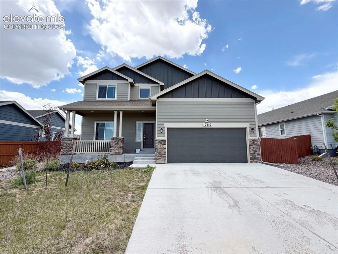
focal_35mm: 14
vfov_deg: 85.7
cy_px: 127
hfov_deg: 102.1
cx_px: 169
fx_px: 137
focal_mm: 2.22
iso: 25
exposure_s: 1/770
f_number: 2.2
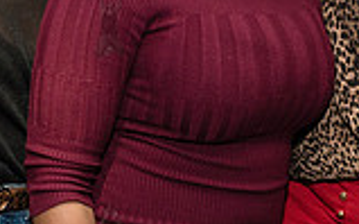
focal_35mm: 107
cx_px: 160
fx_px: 1046
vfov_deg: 12.1
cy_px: 11
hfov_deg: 19.5
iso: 2000
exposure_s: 1/250
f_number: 4.5
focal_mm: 24
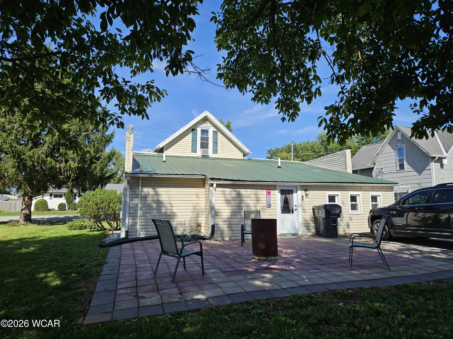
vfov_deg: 58.9
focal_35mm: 23
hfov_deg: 73.9
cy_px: 170
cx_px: 226
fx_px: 301
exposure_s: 1/1509
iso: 25
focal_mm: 5.4
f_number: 1.8
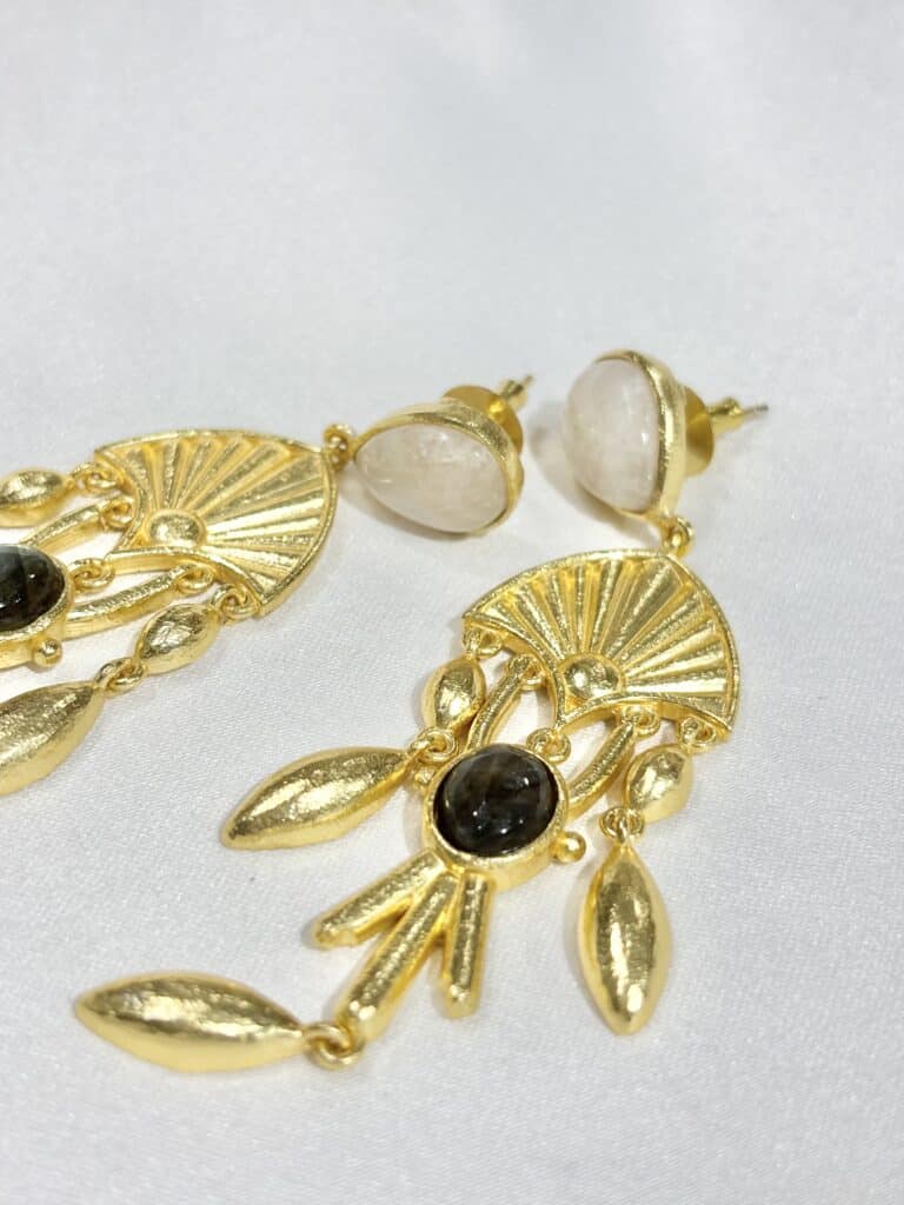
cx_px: 452
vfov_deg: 36.8
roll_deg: +1.3
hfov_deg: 28.0
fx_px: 1811
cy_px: 602
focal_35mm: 52
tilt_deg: -36.3
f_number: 1.6
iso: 32
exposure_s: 1/330
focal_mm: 5.96
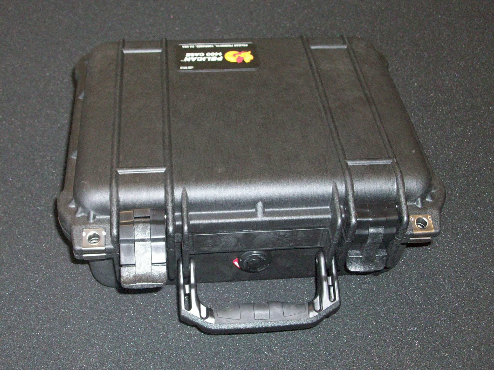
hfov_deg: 44.8
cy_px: 185
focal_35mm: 42
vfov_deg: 34.3
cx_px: 247
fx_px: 599
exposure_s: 1/65.1
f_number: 3.2
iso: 160
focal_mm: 7.1
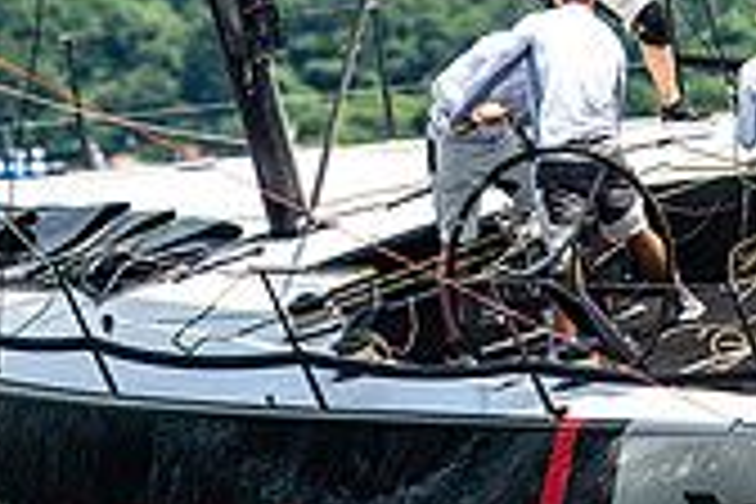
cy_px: -122
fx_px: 21796
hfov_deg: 2.0
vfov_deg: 1.3
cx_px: 626
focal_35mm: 1038
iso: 250
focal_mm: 300
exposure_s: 1/1250
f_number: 5.6
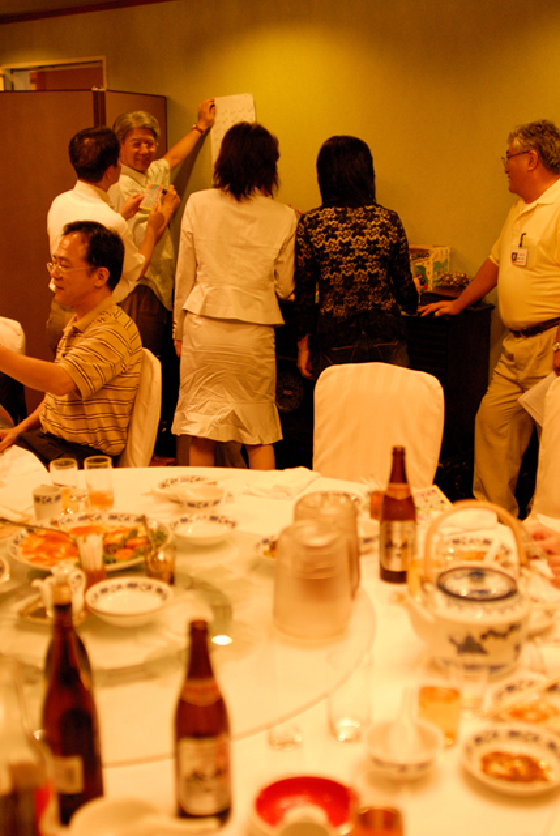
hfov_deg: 32.0
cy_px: 418
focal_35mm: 42
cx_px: 280
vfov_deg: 46.3
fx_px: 976
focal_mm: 28
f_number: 2
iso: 800
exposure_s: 1/125
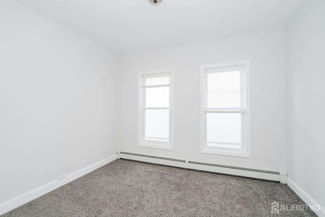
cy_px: 108
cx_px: 162
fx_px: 135
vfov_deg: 77.3
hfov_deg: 100.4
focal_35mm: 15
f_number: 7.1
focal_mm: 10
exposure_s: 1/200
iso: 1600
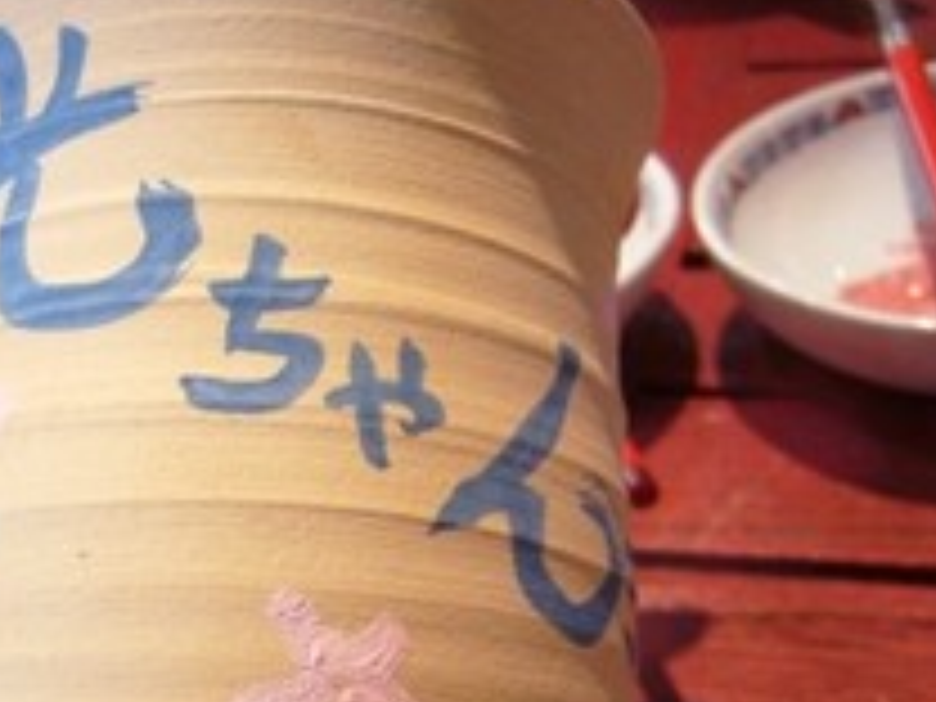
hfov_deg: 32.4
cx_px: 310
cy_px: 524
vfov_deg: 24.5
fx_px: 1595
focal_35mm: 59
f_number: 2.8
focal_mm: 5.8
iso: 200
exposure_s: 1/15
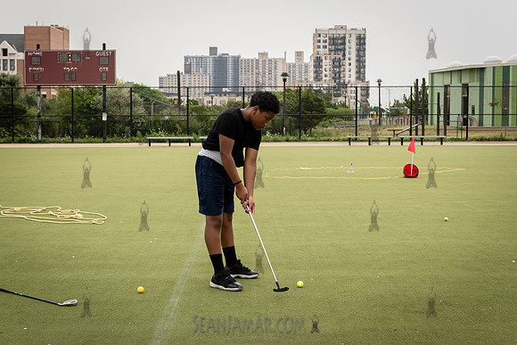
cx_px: 250
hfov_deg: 36.5
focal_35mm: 55
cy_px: 159
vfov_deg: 24.8
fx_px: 783
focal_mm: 48
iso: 200
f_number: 5
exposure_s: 1/640
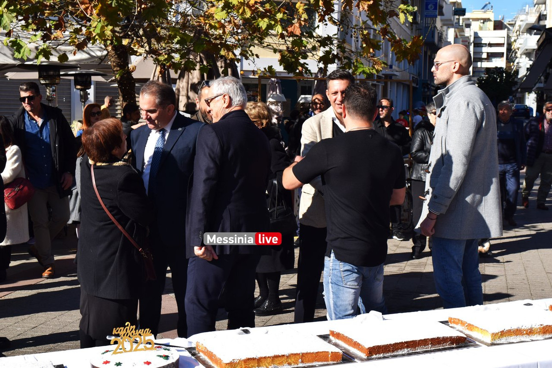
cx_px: 276
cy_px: 184
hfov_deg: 36.9
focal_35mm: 54
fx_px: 828
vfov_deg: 25.1
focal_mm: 36
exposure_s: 1/200
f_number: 11
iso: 100
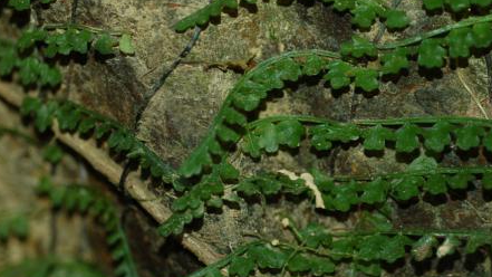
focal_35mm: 128
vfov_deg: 9.5
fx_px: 1670
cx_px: 329
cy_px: 136
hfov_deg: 16.7
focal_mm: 60
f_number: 3.5
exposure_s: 1/60
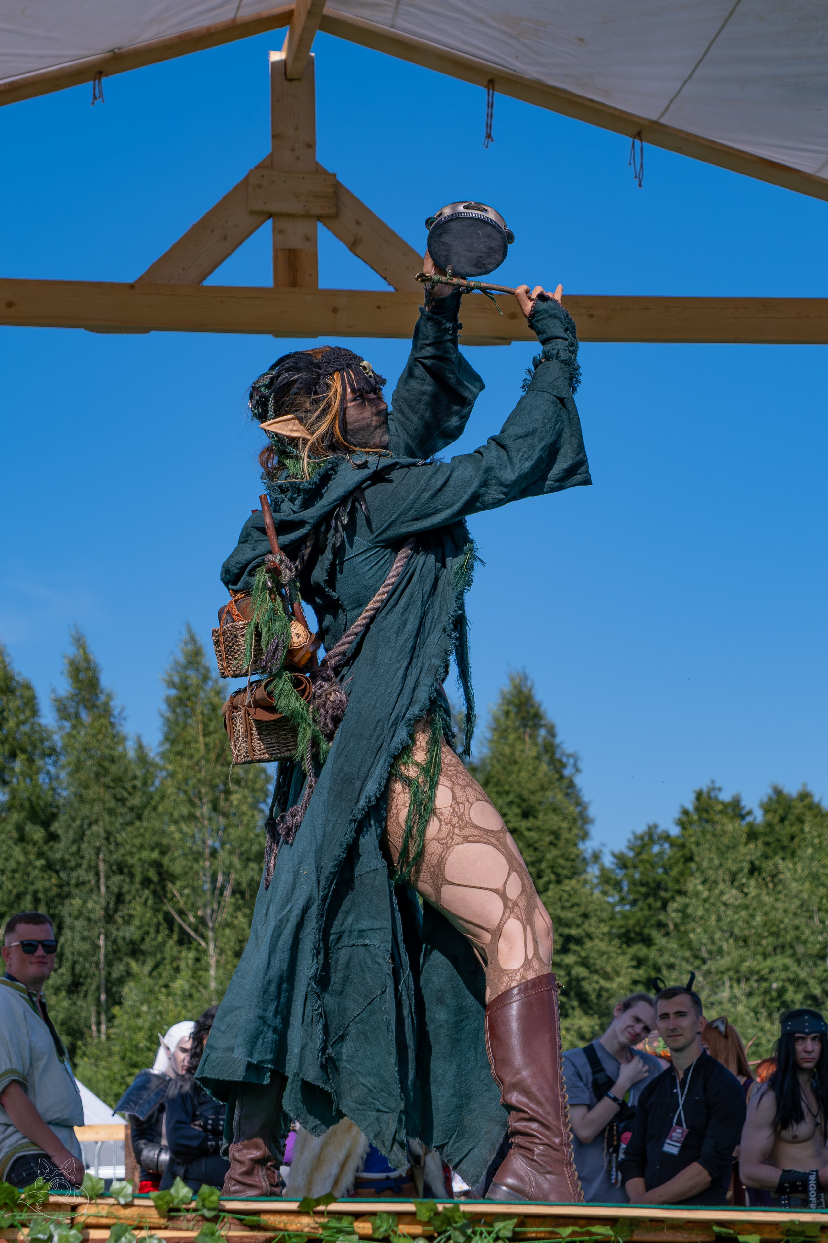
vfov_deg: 21.7
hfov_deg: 14.6
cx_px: 521
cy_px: 623
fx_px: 3238
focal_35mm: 94
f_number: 4
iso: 160
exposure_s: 1/1600
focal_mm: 41.4
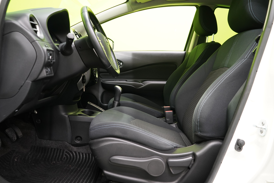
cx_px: 138
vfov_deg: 43.6
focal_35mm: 30
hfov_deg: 61.9
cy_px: 92
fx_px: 228
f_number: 5
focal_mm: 29
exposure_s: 1/20
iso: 1600
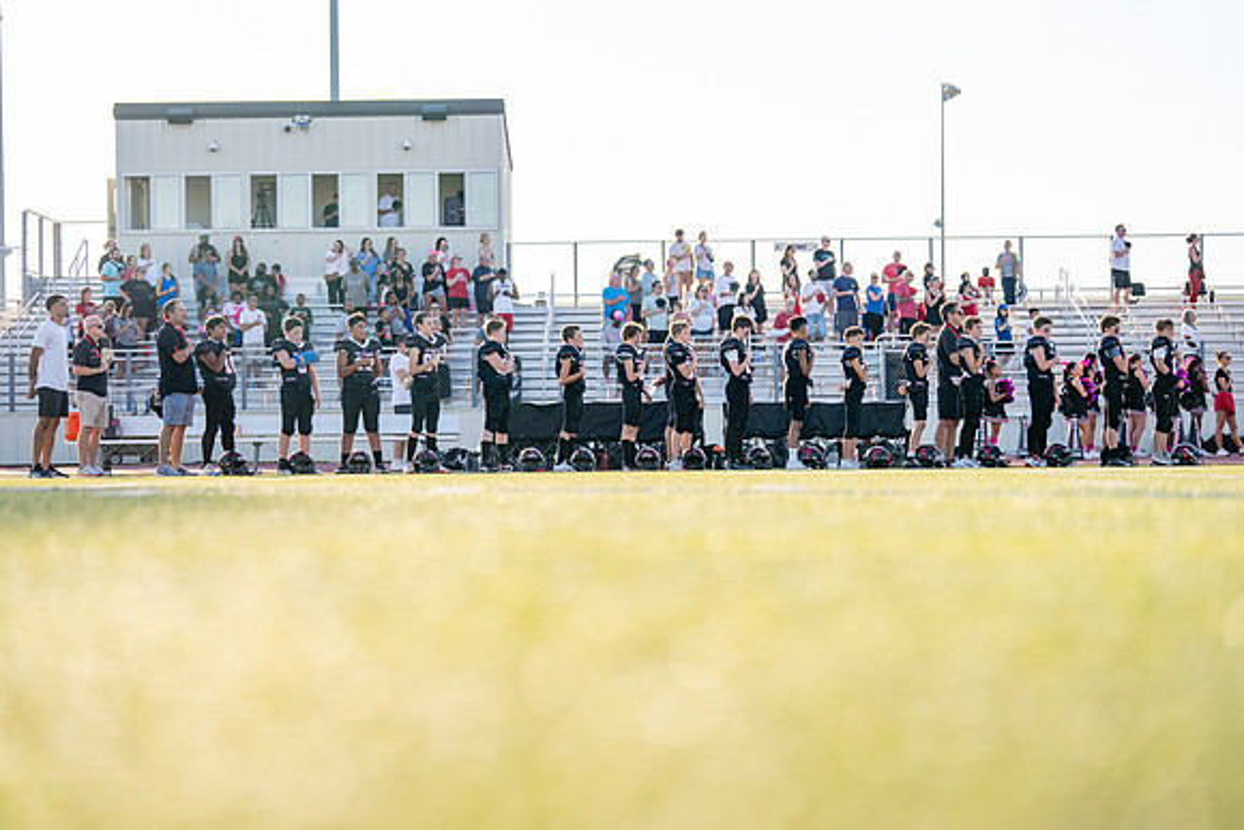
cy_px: 415
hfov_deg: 28.4
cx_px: 622
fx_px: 2455
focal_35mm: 71
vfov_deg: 19.2
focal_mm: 70
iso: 100
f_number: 2.8
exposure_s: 1/640
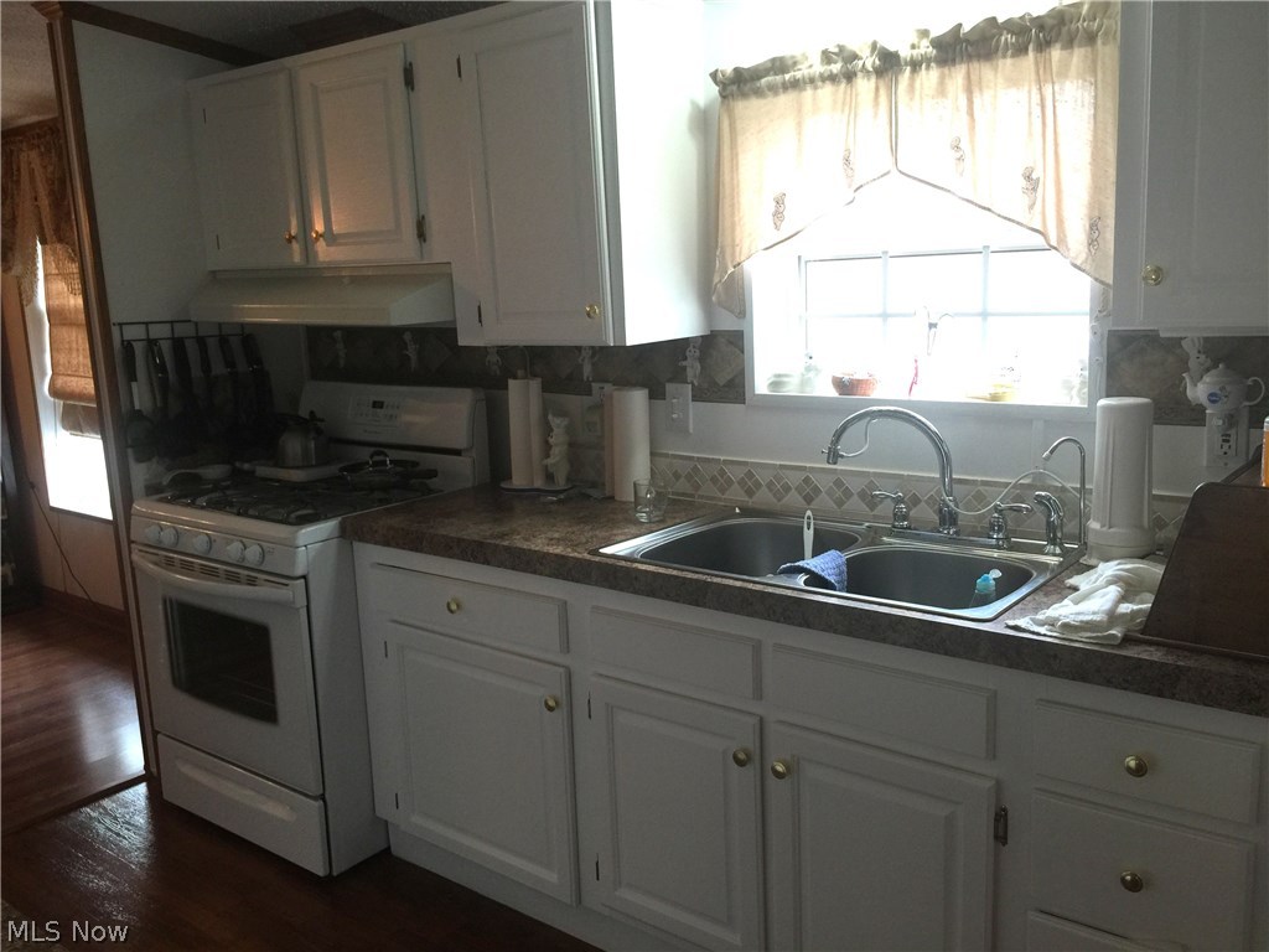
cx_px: 634
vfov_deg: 48.2
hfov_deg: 61.7
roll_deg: +1.1
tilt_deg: -11.0
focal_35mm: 29
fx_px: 1063
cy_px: 476
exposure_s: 1/30
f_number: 2.2
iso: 40
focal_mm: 4.15
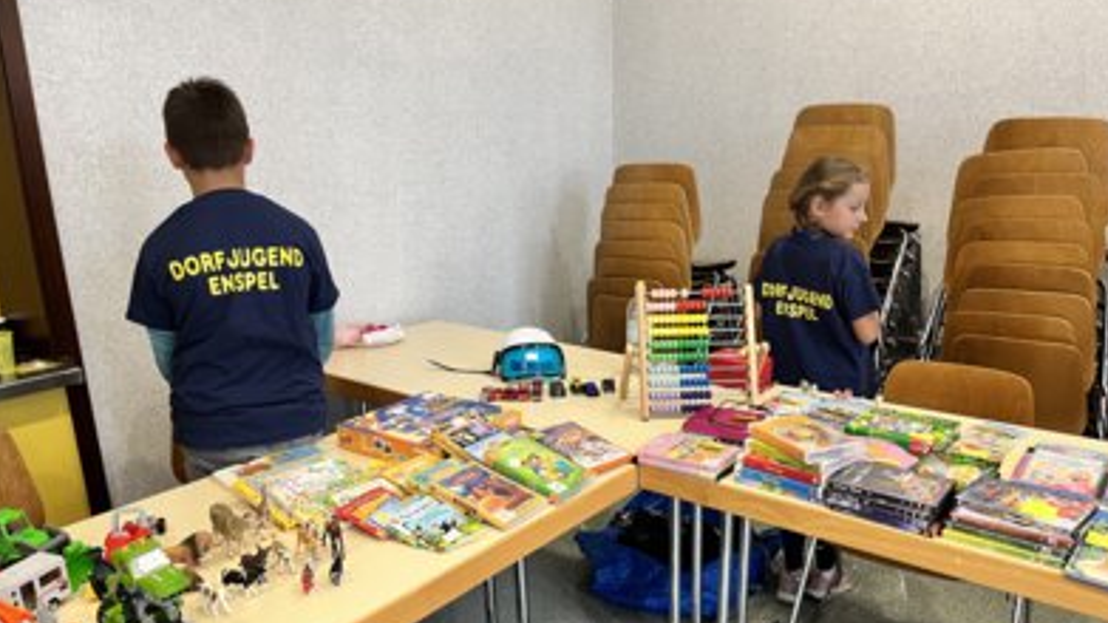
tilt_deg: -18.9
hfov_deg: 66.1
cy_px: 382
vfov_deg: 40.0
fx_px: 852
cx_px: 558
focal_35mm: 29
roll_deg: +1.2
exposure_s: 1/50
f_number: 1.6
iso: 125
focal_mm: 5.1
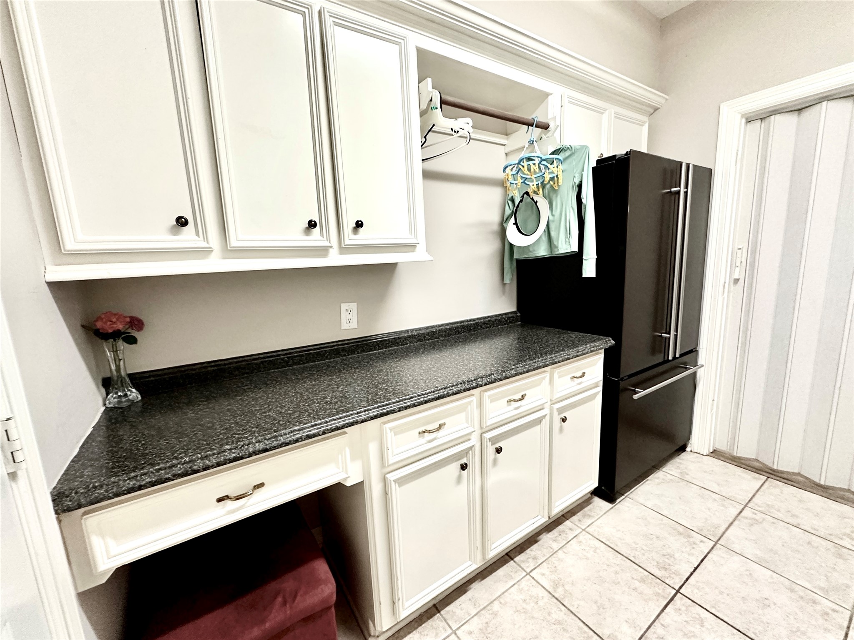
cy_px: 320
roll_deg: +1.1
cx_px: 427
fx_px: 345
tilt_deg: -7.3
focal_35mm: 14
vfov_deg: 85.7
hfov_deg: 102.1
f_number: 2.2
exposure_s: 1/60
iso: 500
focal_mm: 2.22
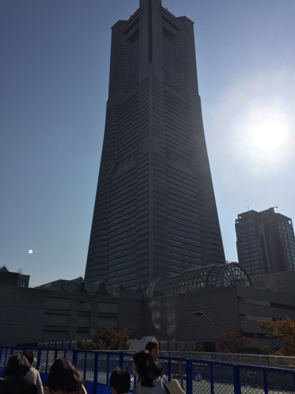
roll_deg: +0.0
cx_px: 148
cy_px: 197
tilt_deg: +24.2
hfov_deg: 48.2
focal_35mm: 29
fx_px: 330
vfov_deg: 61.7
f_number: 2.2
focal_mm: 4.15
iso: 32
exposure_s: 1/7937
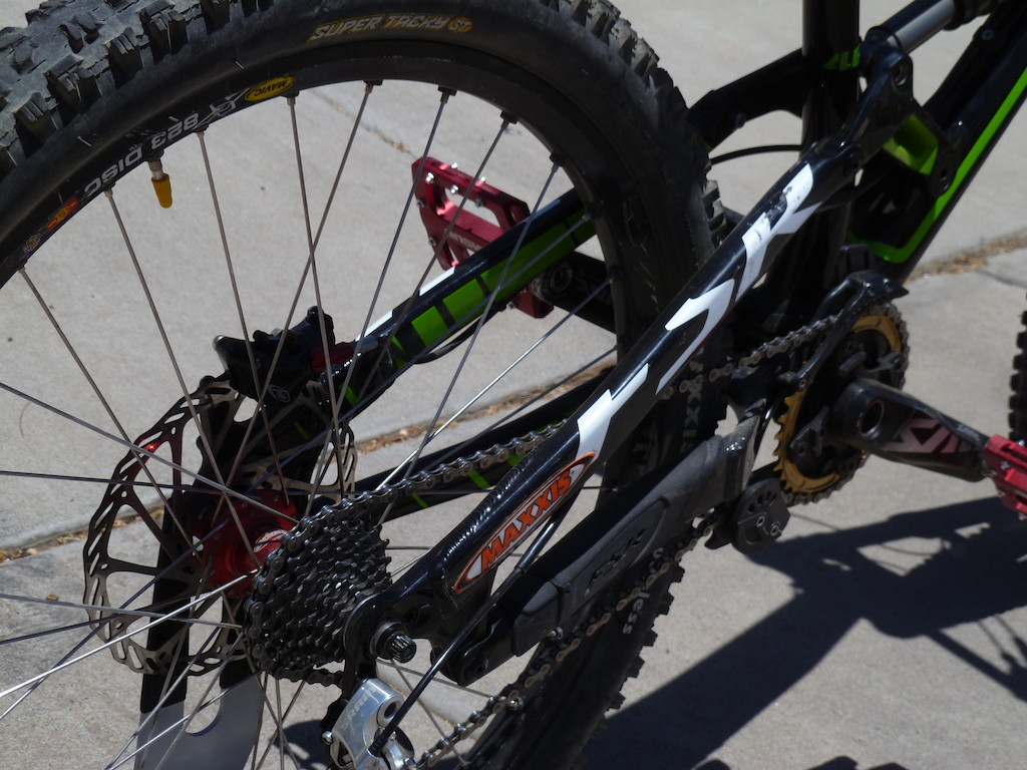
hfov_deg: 31.7
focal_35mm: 61
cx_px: 514
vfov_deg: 24.0
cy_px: 385
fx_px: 1810
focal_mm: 10.9
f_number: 4.1
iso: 80
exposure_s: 1/800
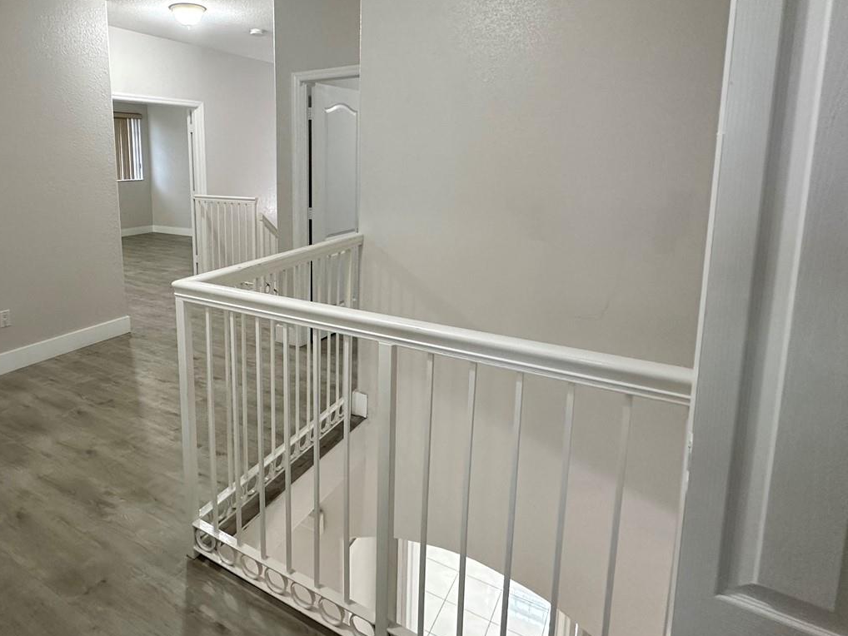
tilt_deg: -8.3
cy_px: 241
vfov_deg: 60.3
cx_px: 295
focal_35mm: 22
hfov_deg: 74.4
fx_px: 539
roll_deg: +0.6
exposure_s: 1/60
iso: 200
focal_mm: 2.22
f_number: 2.2
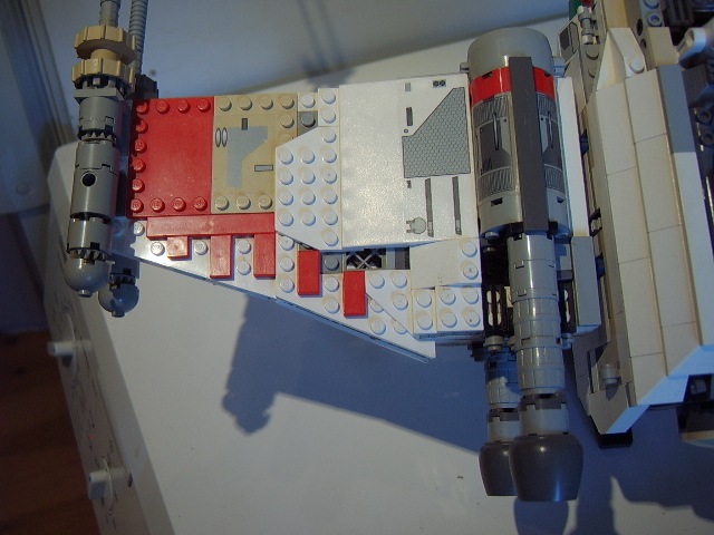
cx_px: 357
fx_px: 639
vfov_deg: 45.4
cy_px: 268
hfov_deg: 58.4
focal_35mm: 31
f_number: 2.7
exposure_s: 1/42
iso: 100
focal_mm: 8.13
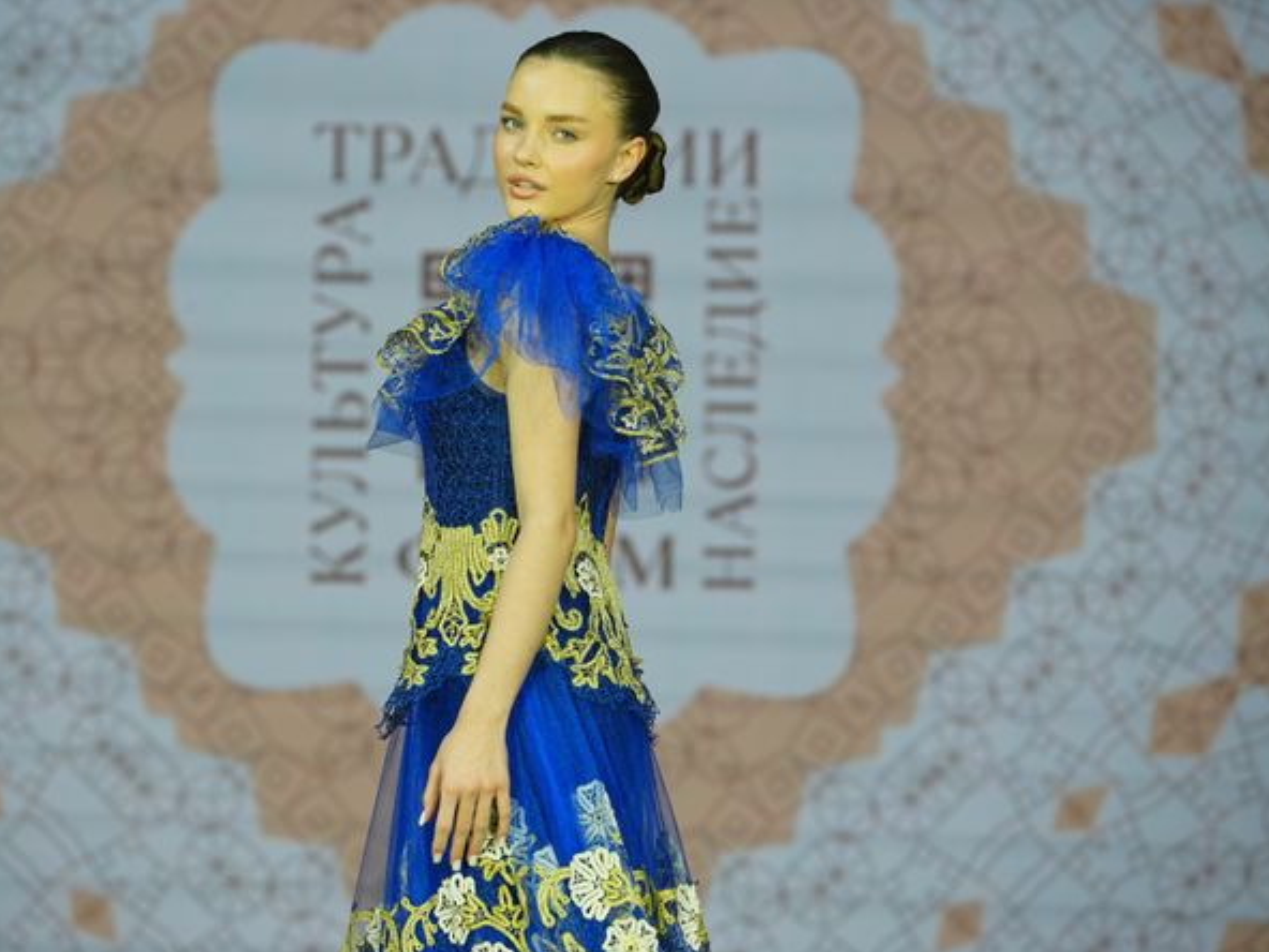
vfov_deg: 6.5
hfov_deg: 8.7
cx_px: 535
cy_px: 463
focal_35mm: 227
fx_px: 8322
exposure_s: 1/500
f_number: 5
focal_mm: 200
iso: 400
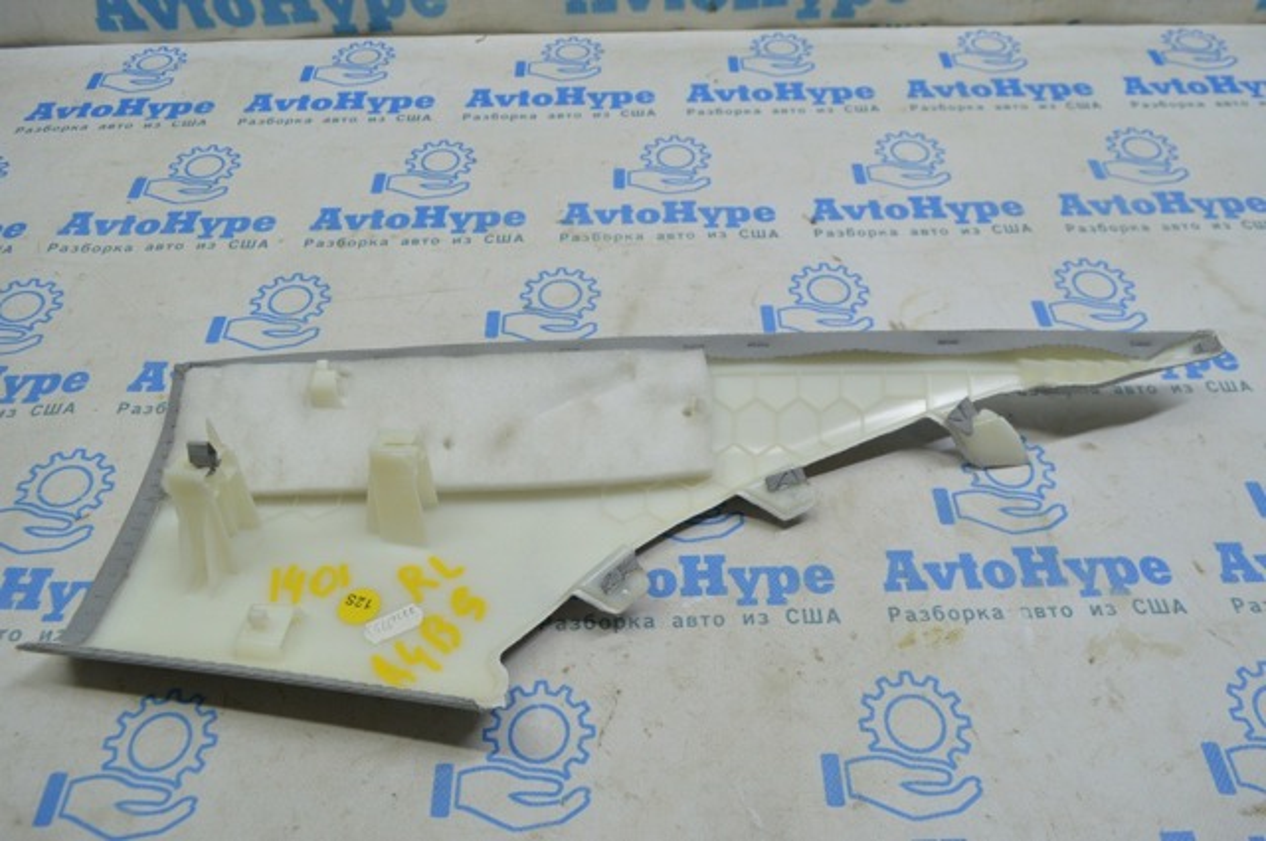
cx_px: 633
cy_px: 420
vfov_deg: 47.8
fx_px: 948
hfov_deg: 67.4
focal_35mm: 27
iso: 400
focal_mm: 18
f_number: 5.6
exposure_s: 1/40
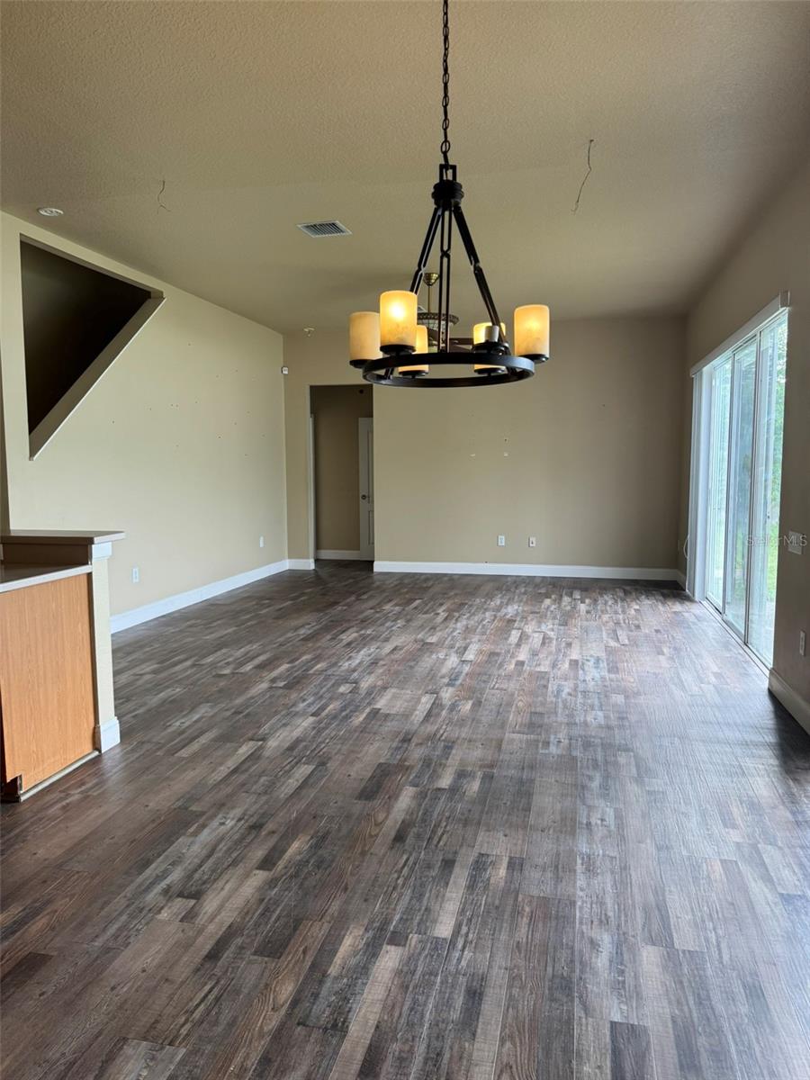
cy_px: 540
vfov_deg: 71.6
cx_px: 405
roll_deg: +1.8
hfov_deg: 56.8
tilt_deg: -3.3
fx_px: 749
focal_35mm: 24
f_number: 1.78
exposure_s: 1/120
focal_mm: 6.76
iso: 100
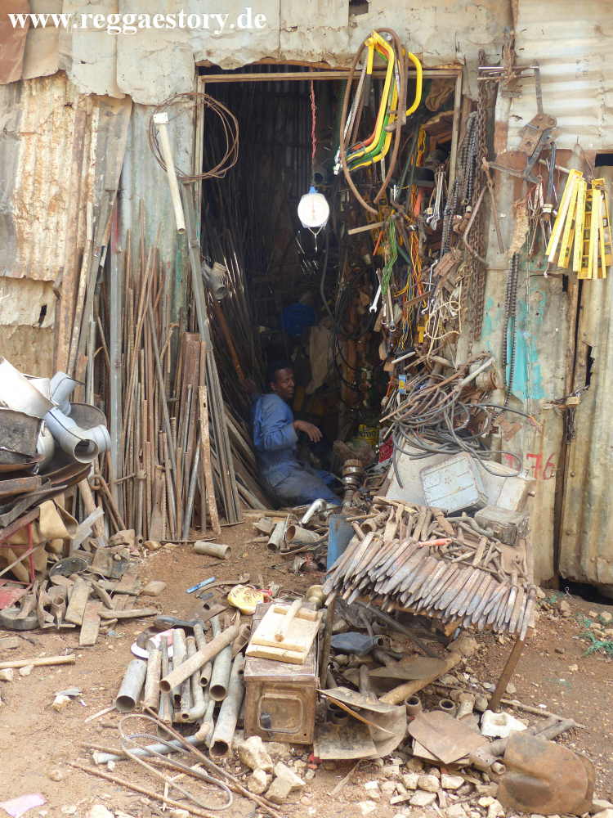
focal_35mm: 37
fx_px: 874
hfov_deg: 38.7
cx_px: 306
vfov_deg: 50.1
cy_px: 409
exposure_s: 1/125
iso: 100
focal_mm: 6.6
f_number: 2.8
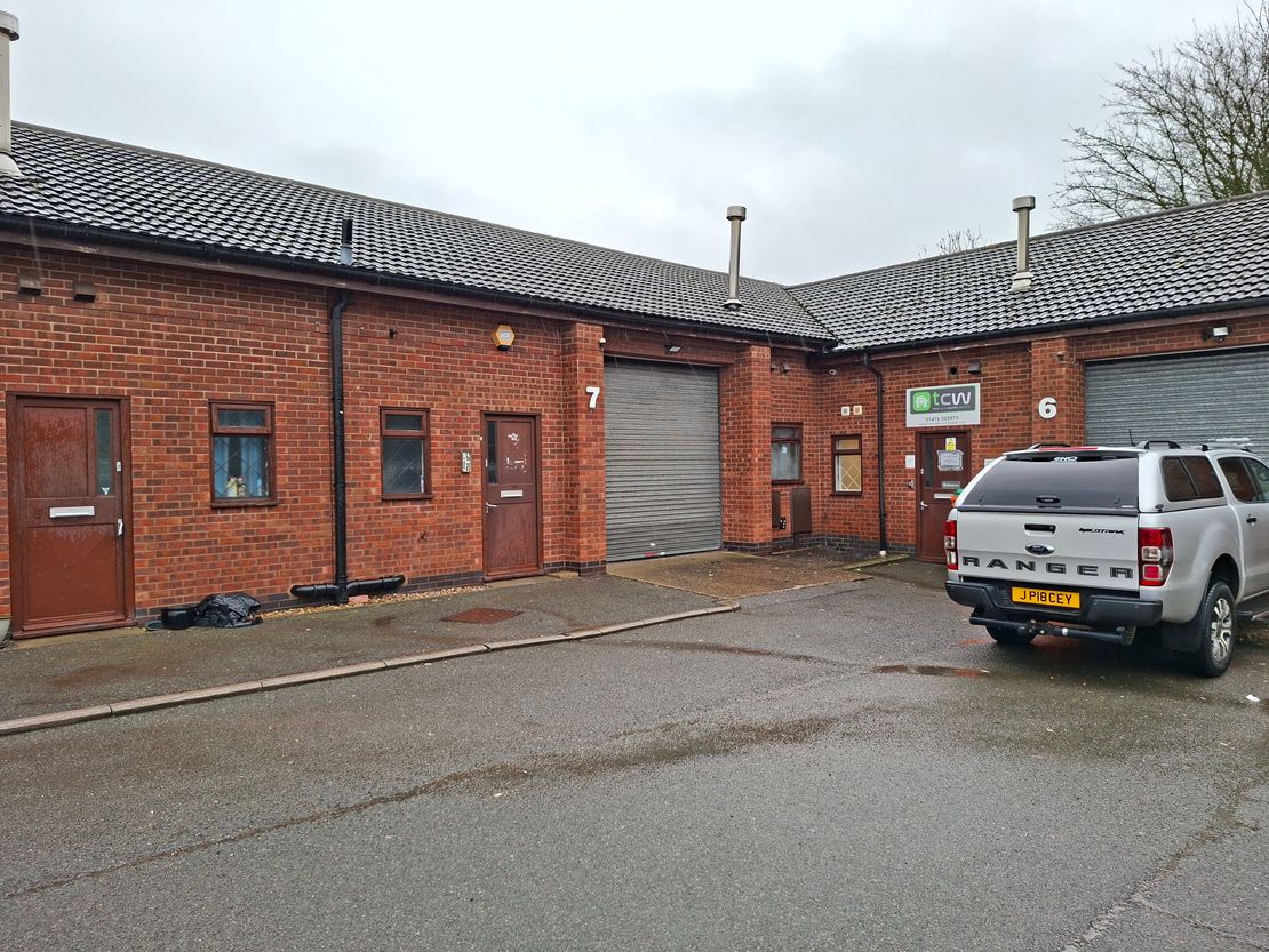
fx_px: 843
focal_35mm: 23
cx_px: 634
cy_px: 476
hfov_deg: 73.9
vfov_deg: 58.9
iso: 50
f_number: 1.8
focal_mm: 5.54
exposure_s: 1/130
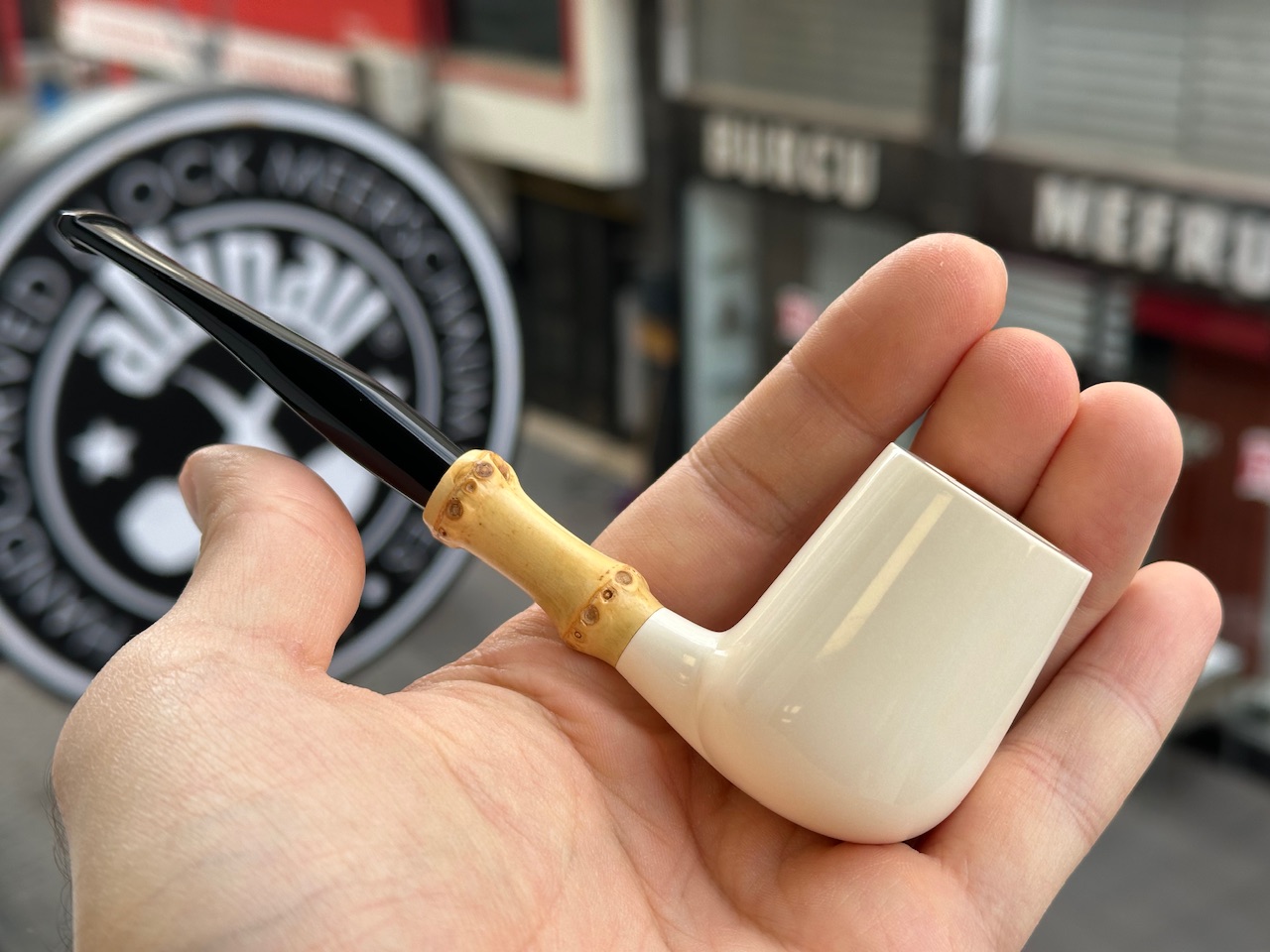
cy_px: 476
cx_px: 635
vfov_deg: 30.3
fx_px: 1761
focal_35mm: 48
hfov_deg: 39.7
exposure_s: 1/291
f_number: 1.78
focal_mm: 6.86
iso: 64
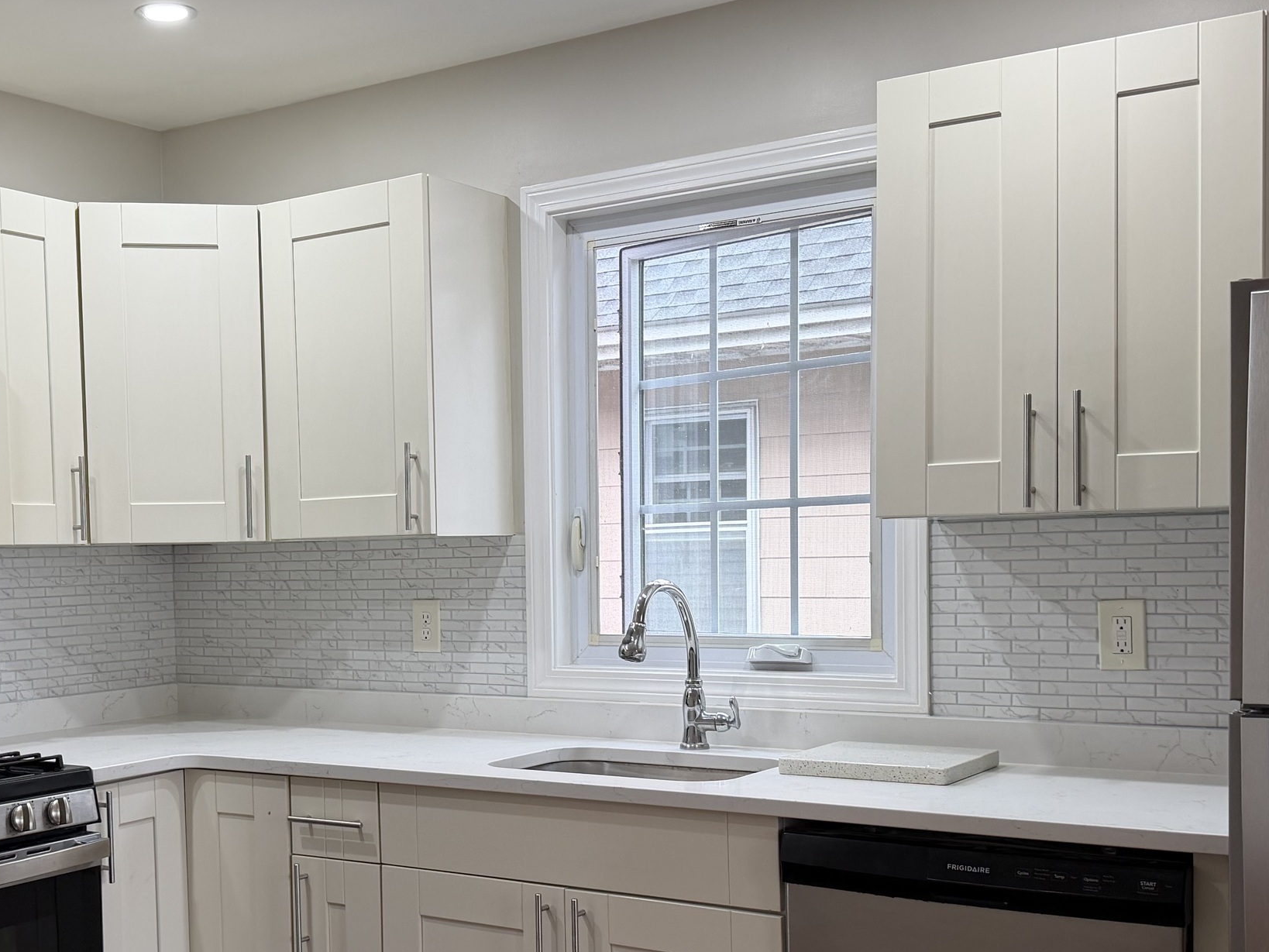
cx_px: 402
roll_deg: +0.7
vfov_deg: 32.0
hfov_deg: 41.4
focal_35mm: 45
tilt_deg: -2.9
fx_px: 1650
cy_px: 618
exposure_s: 1/120
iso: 125
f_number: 1.78
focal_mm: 6.76
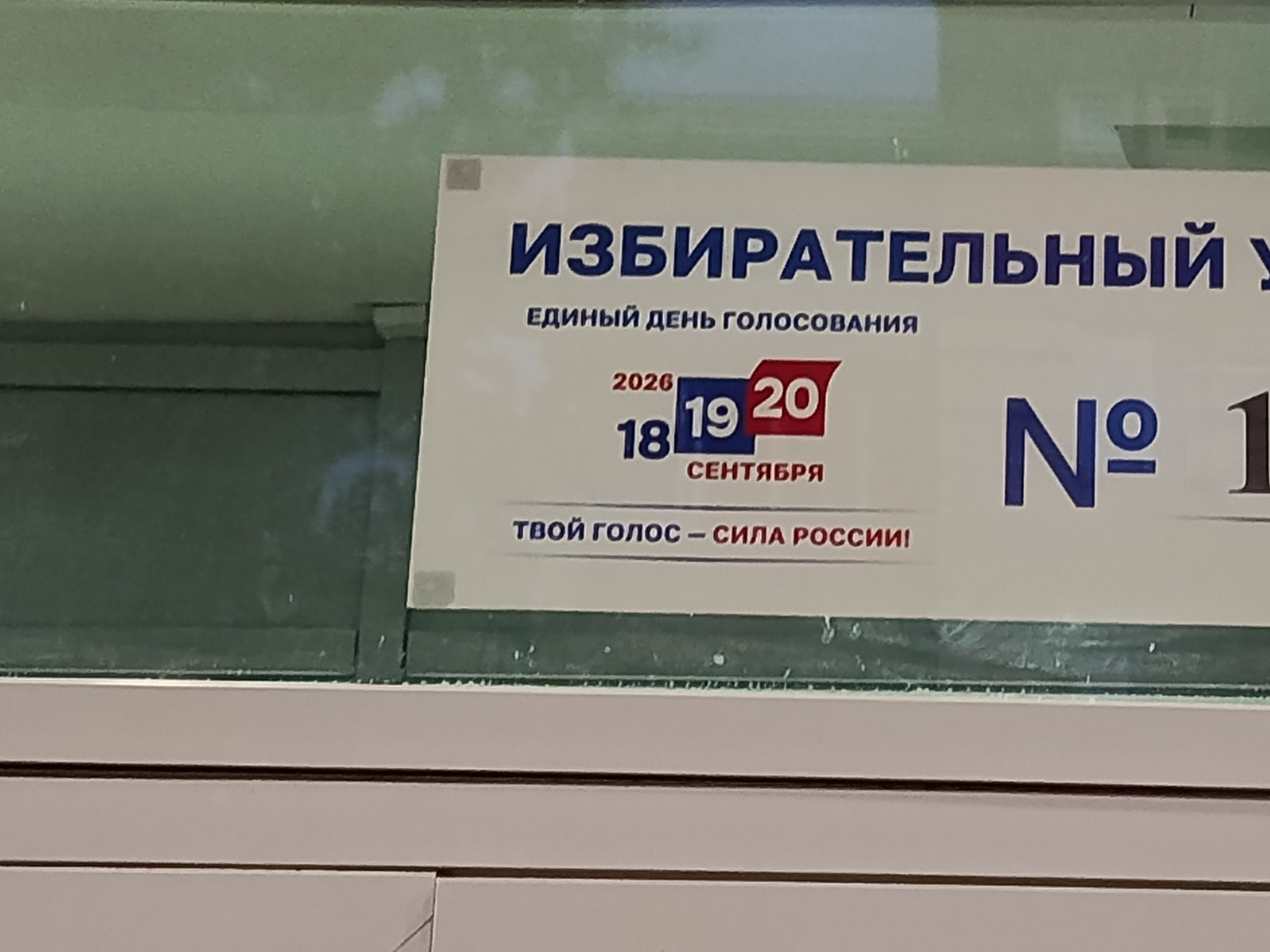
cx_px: 942
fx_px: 4036
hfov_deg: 17.8
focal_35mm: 110
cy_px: 344
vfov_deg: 13.4
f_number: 1.7
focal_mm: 5.24
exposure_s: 1/25
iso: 2358
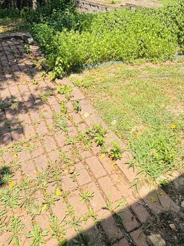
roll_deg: -0.4
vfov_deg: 50.5
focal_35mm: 33
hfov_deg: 42.9
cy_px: 35
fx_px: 234
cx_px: 91
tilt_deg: -20.7
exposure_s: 1/932
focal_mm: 2.22
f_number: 2.2
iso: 40
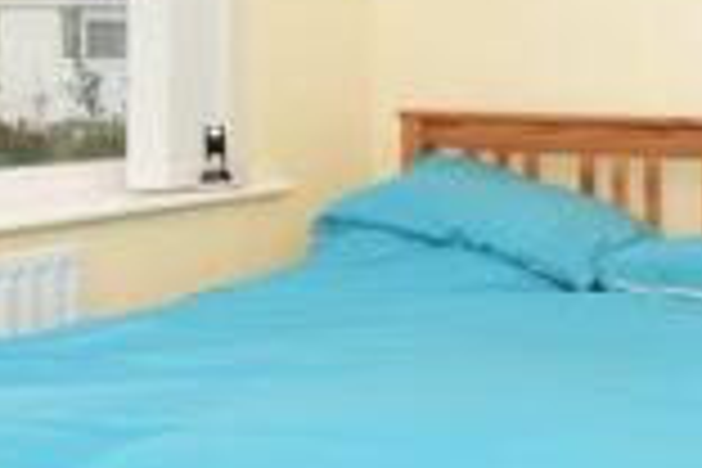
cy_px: 52
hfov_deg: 30.1
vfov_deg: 21.1
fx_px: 1228
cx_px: 666
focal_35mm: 63
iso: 400
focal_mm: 10
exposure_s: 1/200
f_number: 7.1
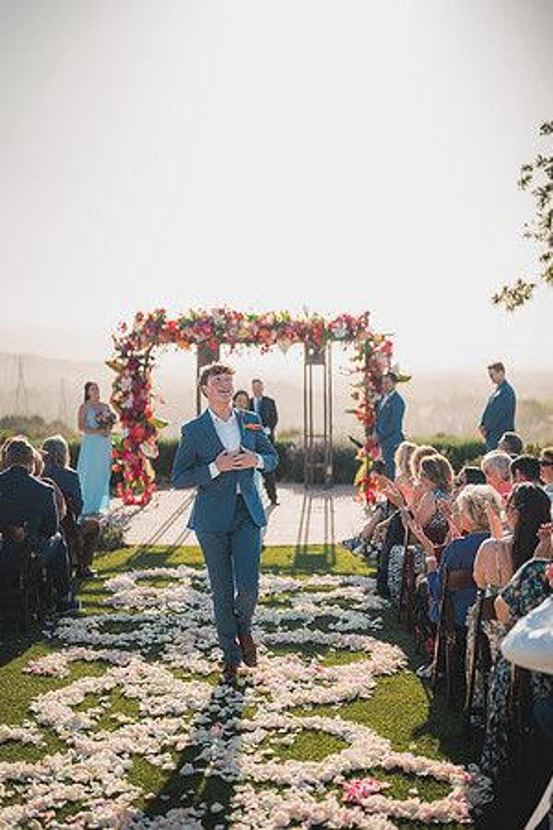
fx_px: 1152
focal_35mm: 50
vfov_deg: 39.6
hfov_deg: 27.0
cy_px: 415
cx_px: 276
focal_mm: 50
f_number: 1.2
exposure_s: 1/8000
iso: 100
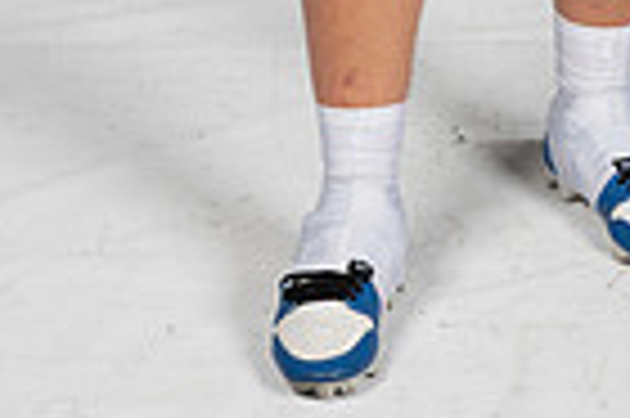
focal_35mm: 187
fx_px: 3269
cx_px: 454
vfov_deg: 6.9
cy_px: -575
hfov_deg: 11.0
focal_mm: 58
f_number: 7.1
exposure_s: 1/400
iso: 250
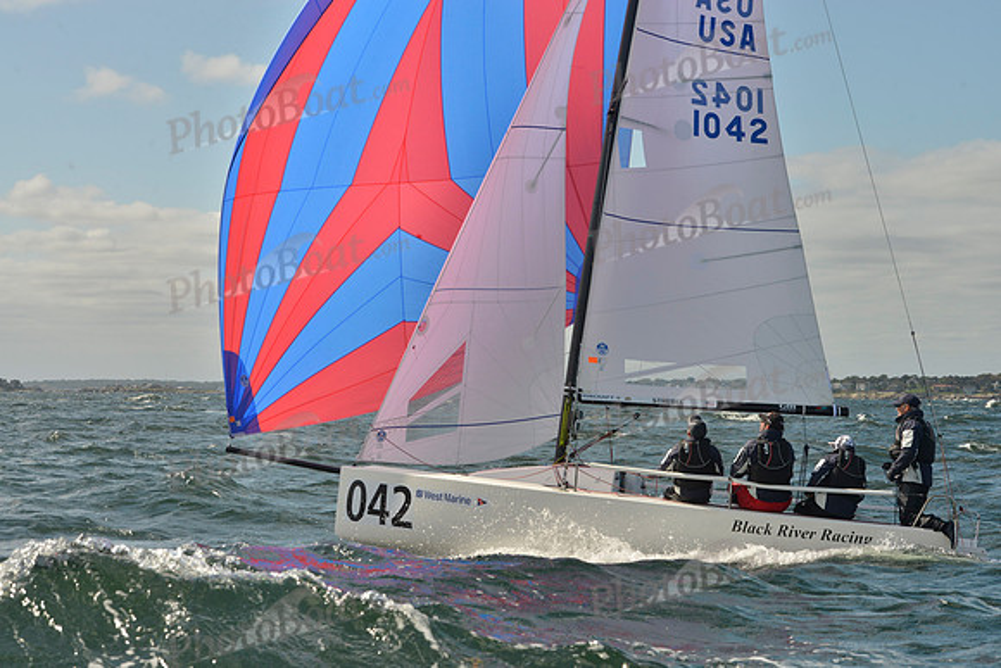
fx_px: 1947
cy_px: 334
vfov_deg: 19.5
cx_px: 500
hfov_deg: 28.8
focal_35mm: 70
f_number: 11
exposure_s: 1/1000
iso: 400
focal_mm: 70
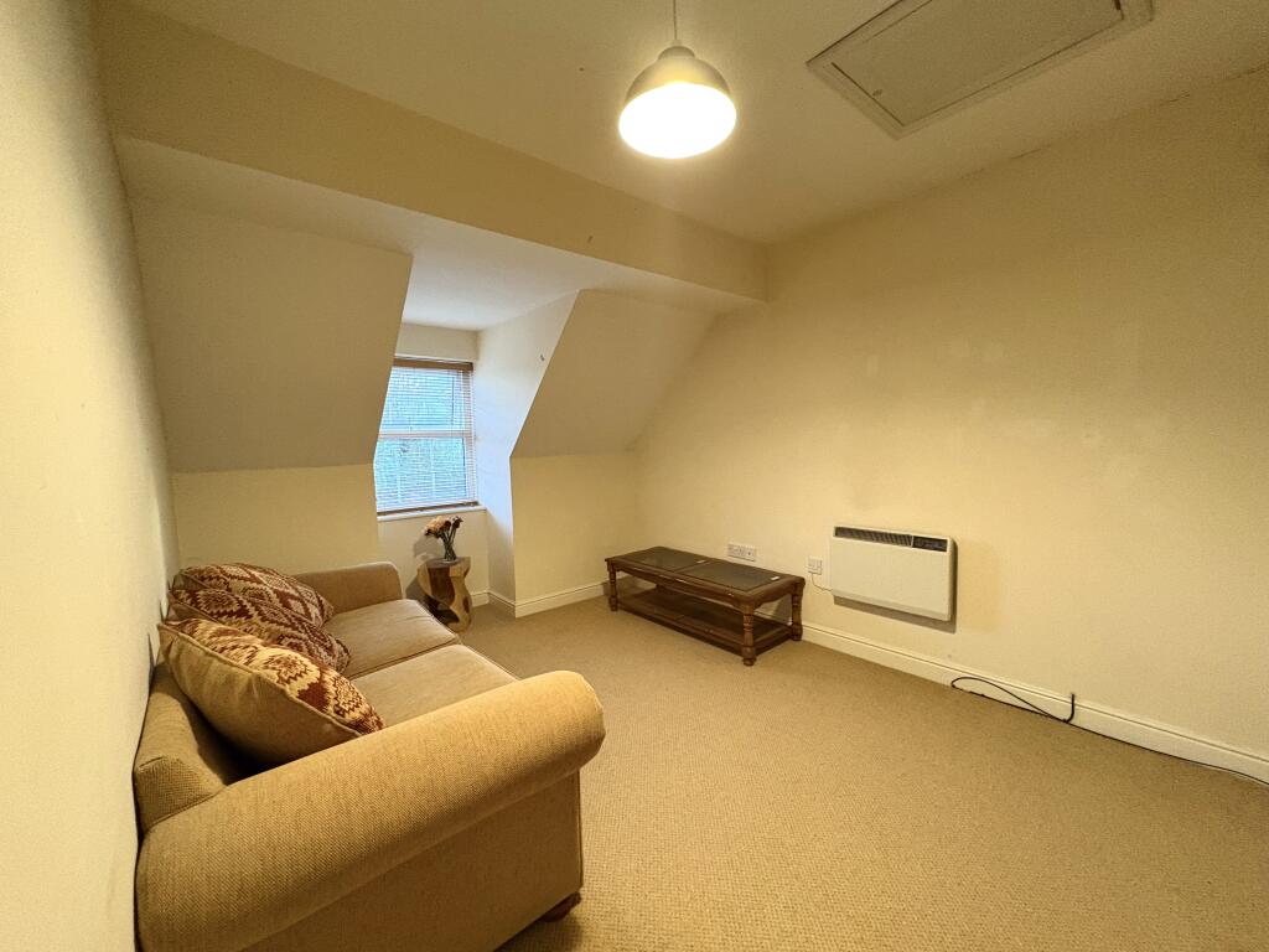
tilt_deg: -3.1
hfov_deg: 102.1
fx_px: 513
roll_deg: +1.8
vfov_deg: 85.7
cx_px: 634
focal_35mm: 14
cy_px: 476
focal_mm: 2.22
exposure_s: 1/50
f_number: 2.2
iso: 640
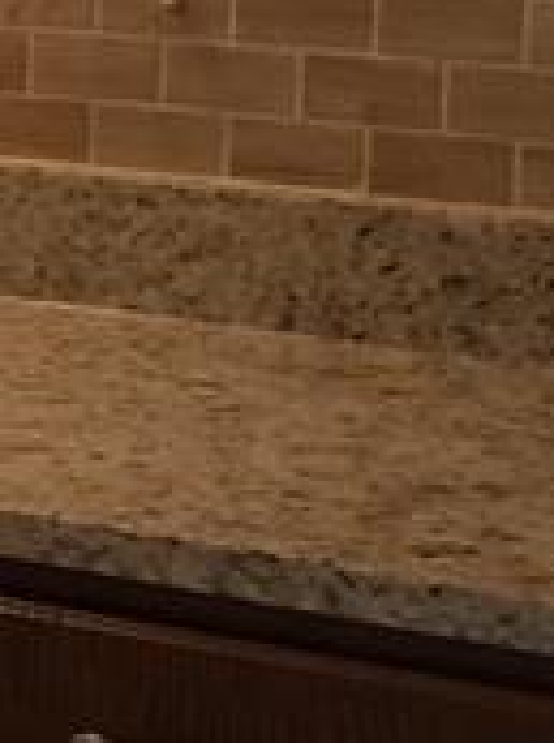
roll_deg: -1.5
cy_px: 129
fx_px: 3684
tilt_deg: -10.4
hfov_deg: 7.6
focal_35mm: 172
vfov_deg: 11.5
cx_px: -1031
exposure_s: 1/30
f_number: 2.2
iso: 40
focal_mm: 4.15
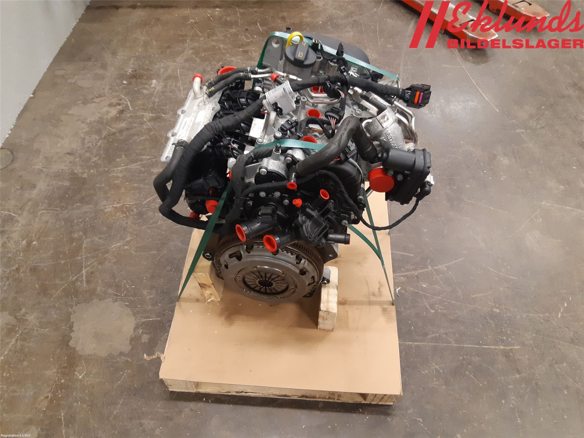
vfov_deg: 53.1
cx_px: 292
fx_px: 439
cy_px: 219
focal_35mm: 26
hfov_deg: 67.3
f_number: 1.7
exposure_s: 1/50
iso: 250
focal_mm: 3.93
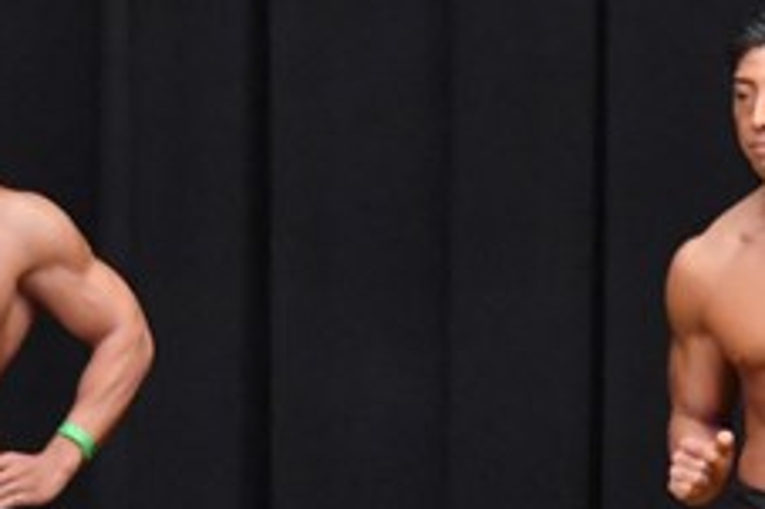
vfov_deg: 2.0
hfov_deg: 3.0
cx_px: 436
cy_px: 573
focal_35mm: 690
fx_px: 14651
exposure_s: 1/400
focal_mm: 135
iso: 8000
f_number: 5.6
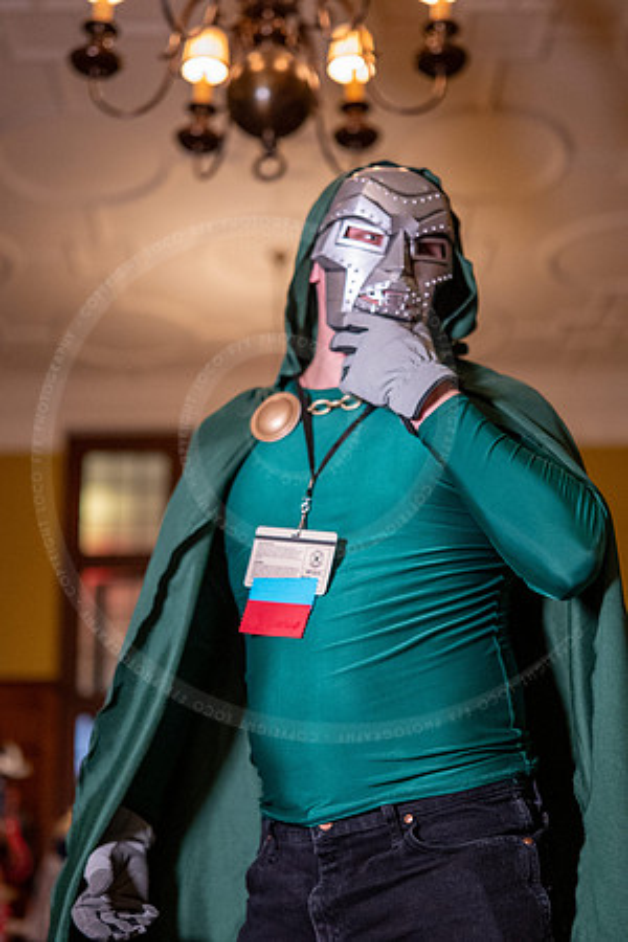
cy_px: 471
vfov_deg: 38.2
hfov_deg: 26.0
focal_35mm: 52
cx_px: 314
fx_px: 1361
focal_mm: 35
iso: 2200
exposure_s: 1/320
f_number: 1.2
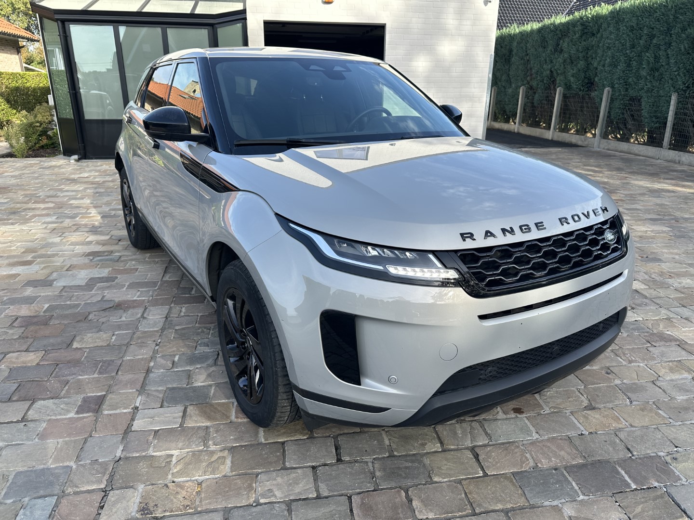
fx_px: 481
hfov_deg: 71.6
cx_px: 347
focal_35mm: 24
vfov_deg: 56.8
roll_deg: -0.6
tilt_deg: -19.1
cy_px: 260
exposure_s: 1/1339
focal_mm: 6.86
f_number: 1.78
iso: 80
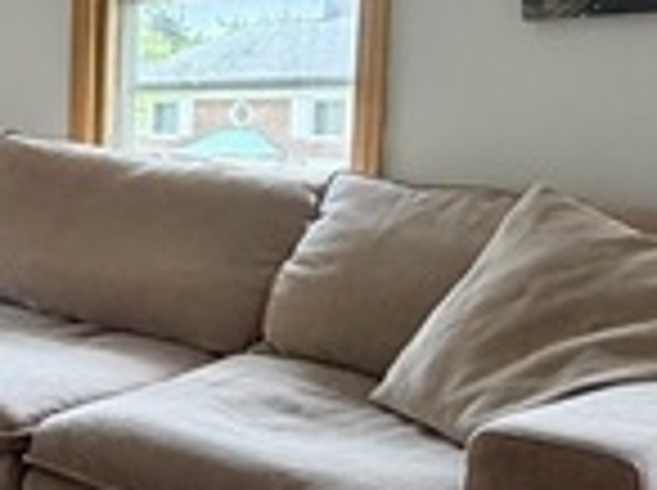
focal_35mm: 64
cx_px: -281
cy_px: 238
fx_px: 1213
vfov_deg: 22.9
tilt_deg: -4.3
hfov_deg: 24.7
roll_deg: +0.4
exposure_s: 1/121
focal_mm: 2.22
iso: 200
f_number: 2.2
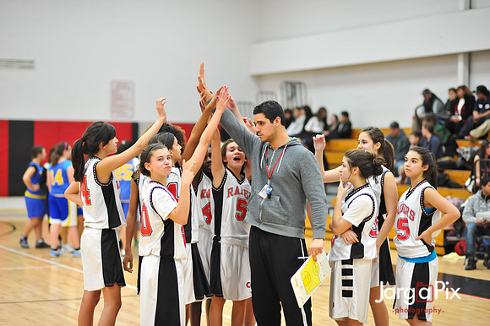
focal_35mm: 85
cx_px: 245
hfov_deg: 23.9
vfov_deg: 16.1
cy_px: 163
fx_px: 1156
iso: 2200
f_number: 2
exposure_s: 1/500
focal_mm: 85
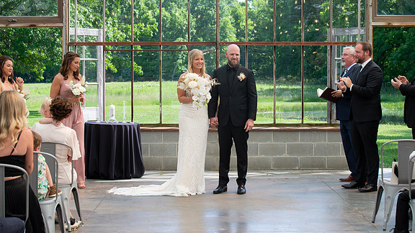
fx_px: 836
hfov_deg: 27.9
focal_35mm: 76
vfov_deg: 15.9
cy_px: 113
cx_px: 208
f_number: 5.6
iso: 160
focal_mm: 70
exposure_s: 1/200
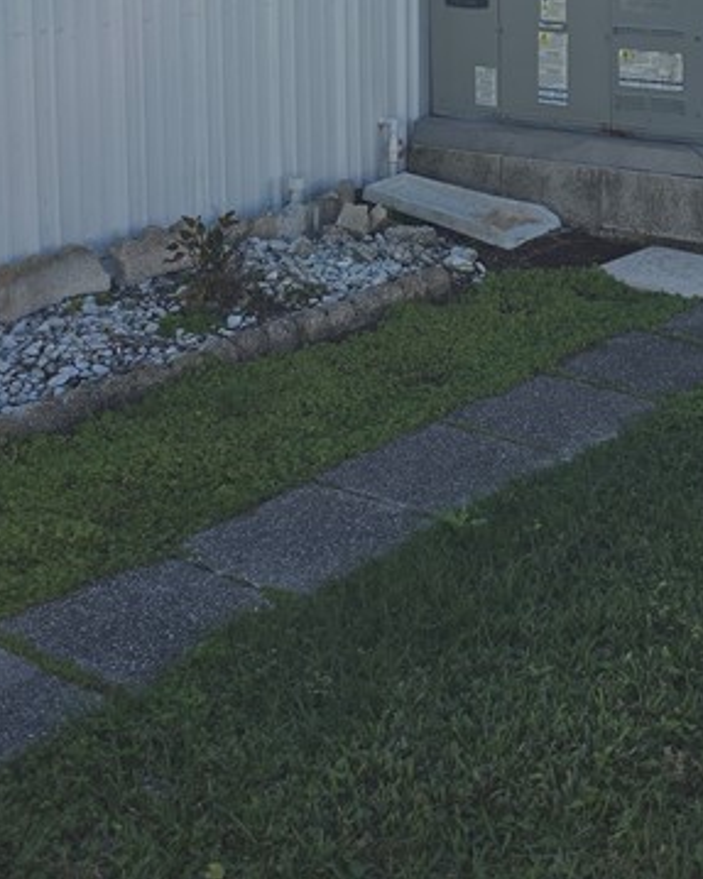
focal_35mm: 64
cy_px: -20
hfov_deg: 23.3
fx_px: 1665
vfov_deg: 27.7
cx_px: 612
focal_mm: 6.3
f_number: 1.7
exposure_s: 1/786
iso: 12
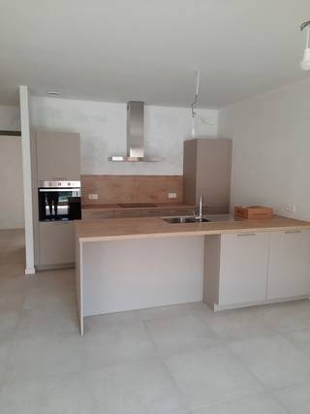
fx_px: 299
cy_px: 207
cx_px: 155
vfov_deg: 69.4
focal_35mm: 25
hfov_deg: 54.9
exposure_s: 1/60
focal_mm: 4.6
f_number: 2
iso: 200
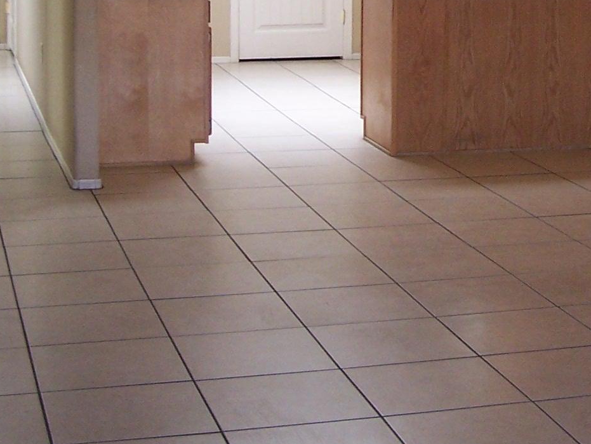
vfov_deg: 15.4
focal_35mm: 94
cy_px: -14
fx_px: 1605
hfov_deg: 20.6
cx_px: 490
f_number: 2.8
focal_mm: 6.3
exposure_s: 1/30
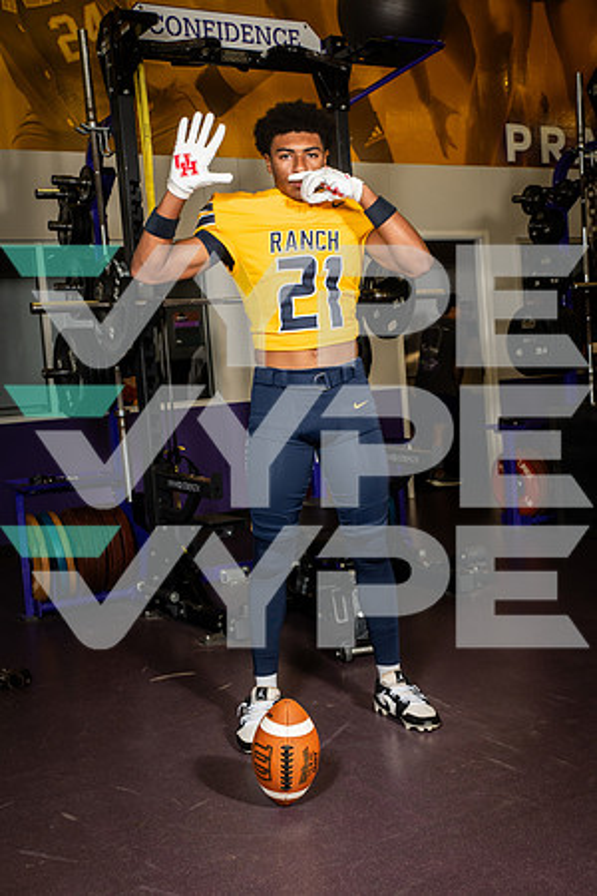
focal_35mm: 42
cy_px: 448
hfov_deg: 31.9
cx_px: 298
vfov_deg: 46.4
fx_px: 1045
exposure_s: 1/250
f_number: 5.6
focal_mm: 42
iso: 500
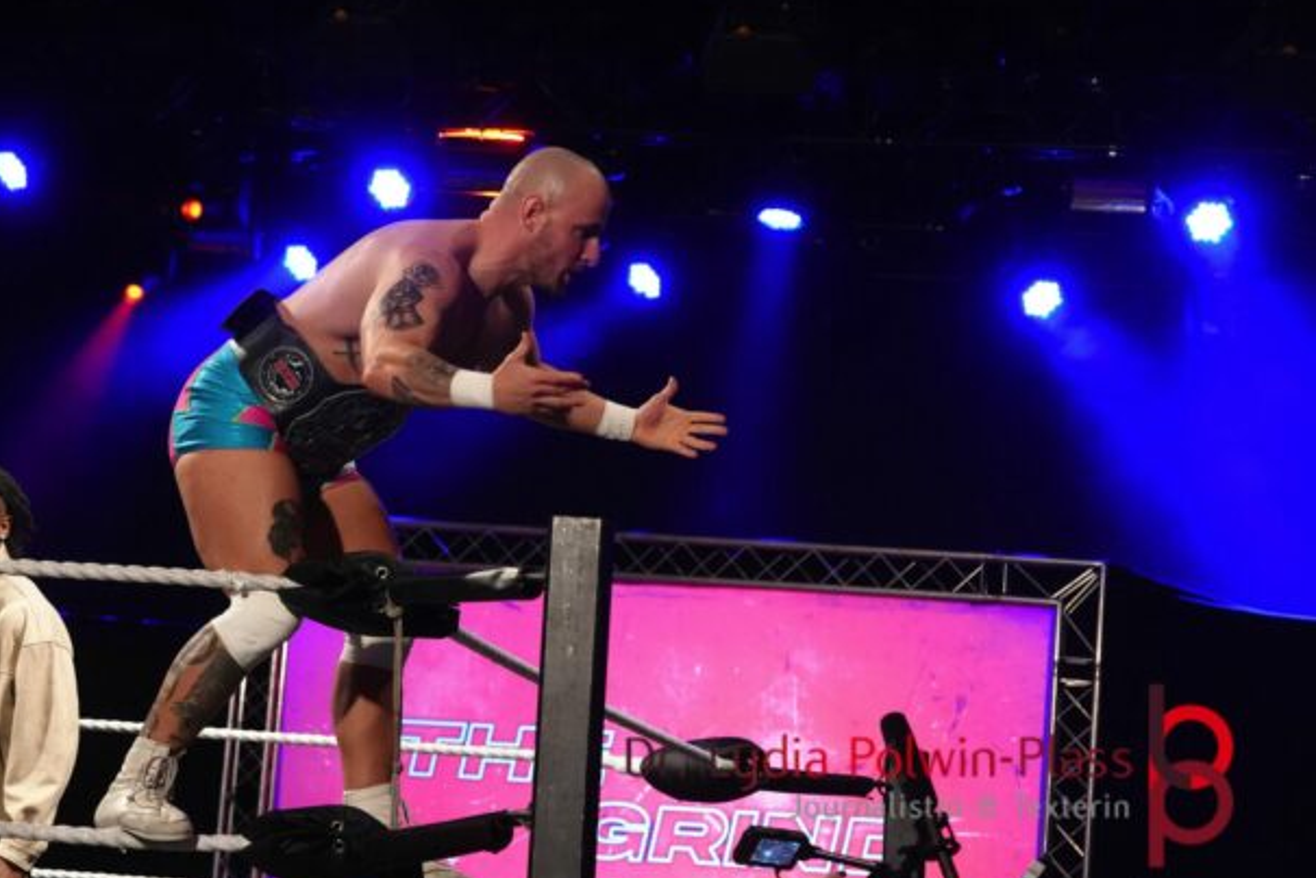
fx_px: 5010
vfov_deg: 10.0
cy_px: 389
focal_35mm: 137
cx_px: 483
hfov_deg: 14.9
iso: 6400
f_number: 5
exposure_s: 1/160
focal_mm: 72
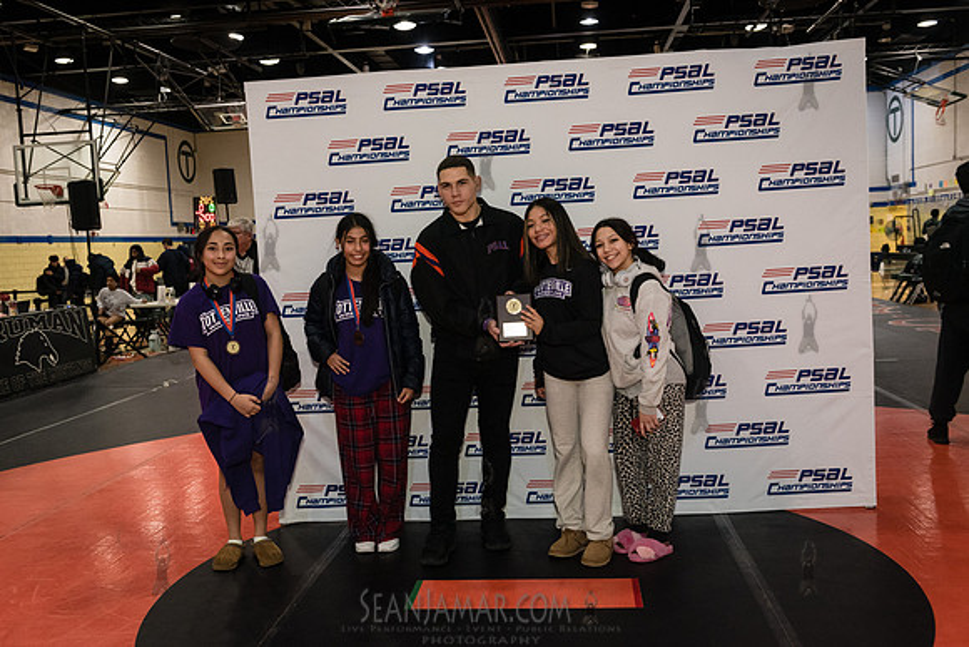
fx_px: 942
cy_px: 324
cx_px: 484
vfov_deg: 37.9
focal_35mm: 35
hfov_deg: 54.4
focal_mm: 35
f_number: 5
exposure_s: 1/200
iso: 4000
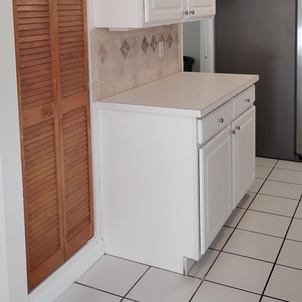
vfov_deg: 36.3
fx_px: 444
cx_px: 135
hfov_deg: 37.5
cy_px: 60
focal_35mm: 45
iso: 956
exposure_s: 1/120
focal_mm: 4.26
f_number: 1.8
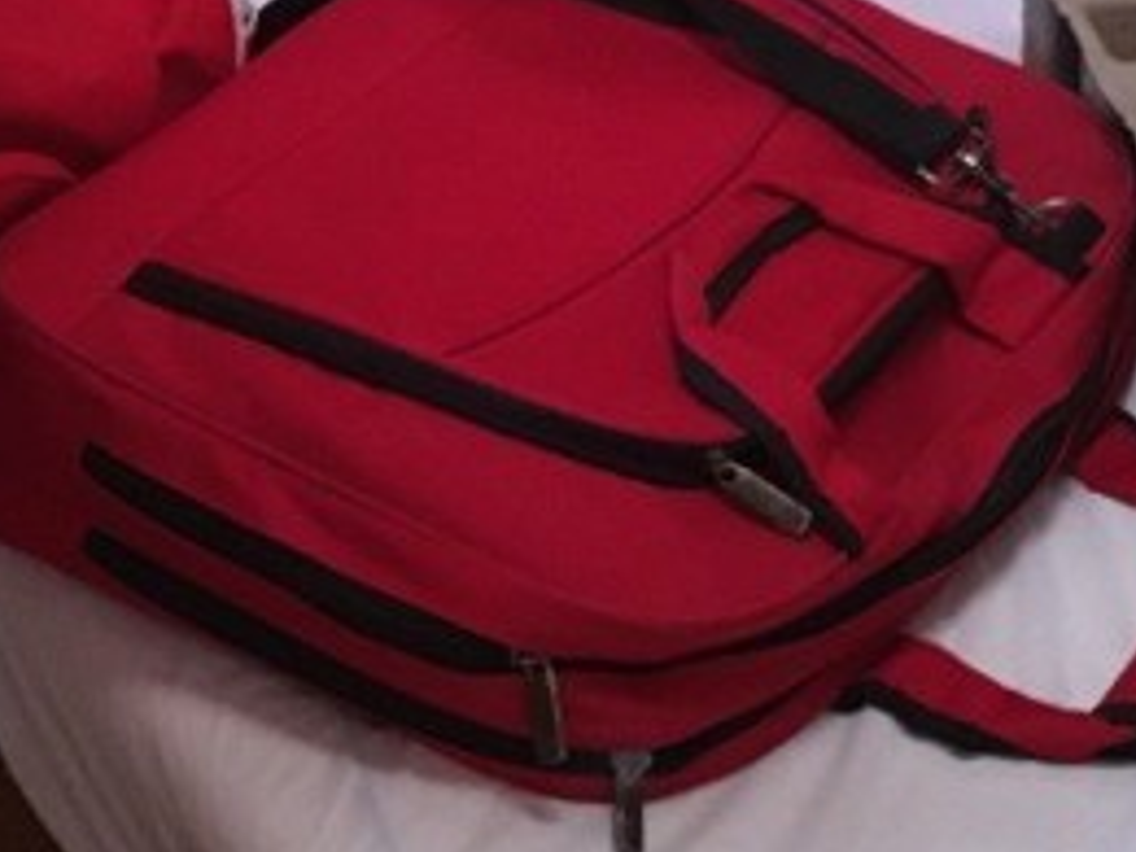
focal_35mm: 107
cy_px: 92
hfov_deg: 18.0
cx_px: 57
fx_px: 3511
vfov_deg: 13.7
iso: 320
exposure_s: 1/17
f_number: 2.2
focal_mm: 4.15
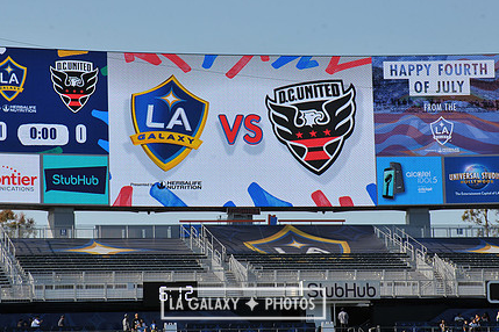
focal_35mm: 162
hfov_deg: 12.7
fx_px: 2245
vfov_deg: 8.5
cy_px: 129
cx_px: 243
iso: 200
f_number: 10
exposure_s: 1/400
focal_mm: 120
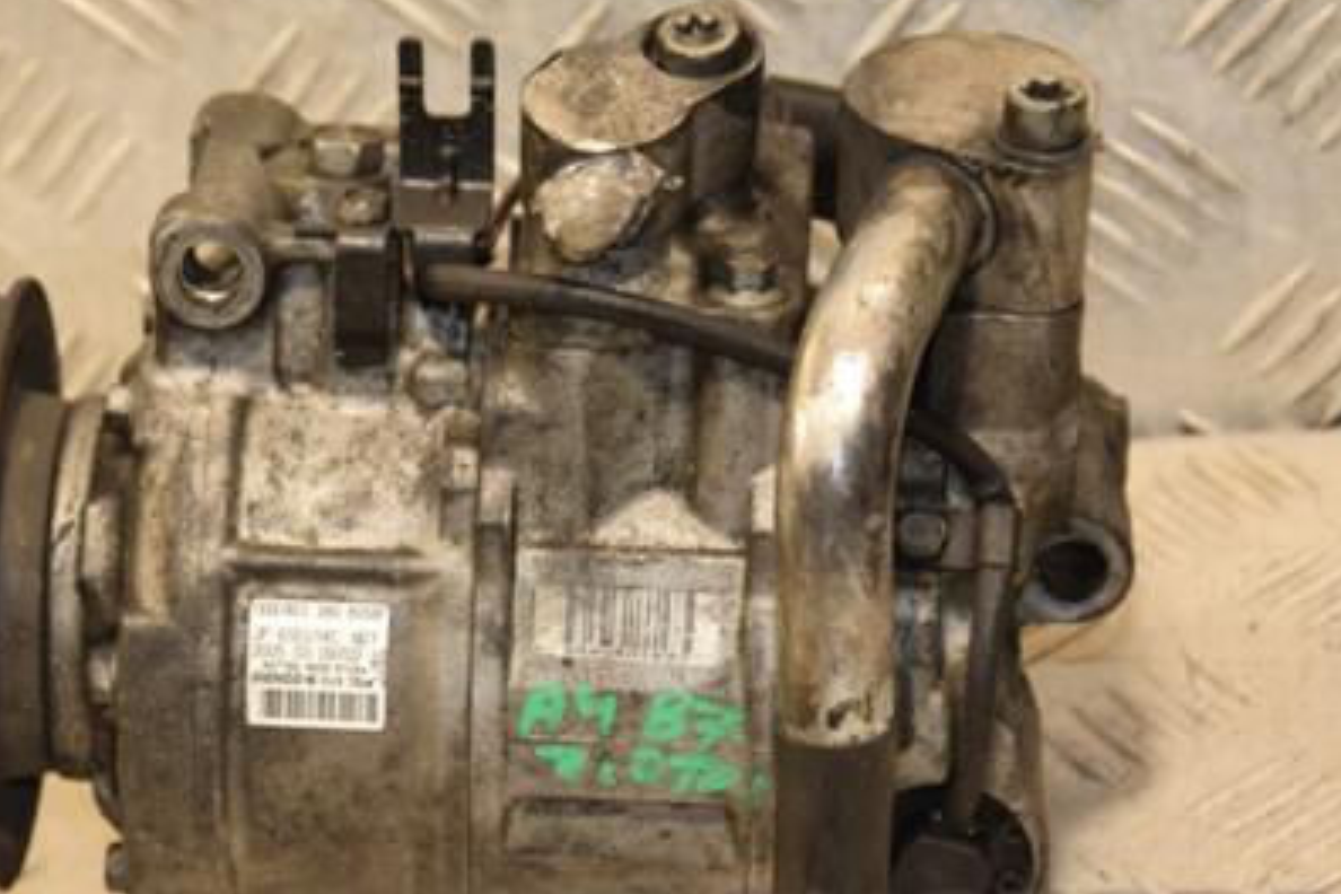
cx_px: 386
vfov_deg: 8.6
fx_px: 5922
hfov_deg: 12.9
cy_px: 491
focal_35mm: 159
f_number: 5.3
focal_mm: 70
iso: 800
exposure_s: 1/125
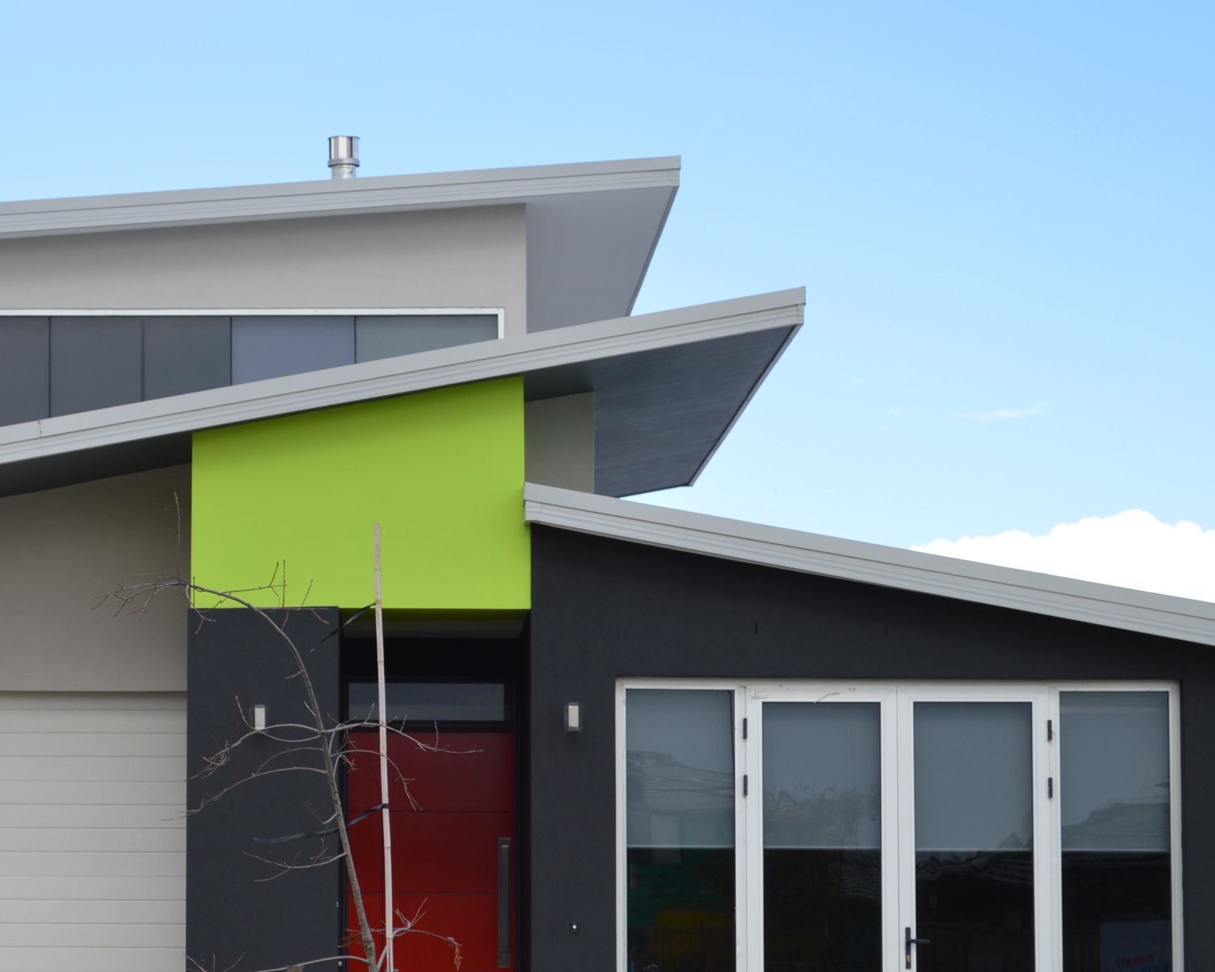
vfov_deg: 12.6
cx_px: 252
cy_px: 627
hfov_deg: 15.6
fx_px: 4414
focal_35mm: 123
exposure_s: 1/200
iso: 100
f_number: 7.1
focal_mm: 55
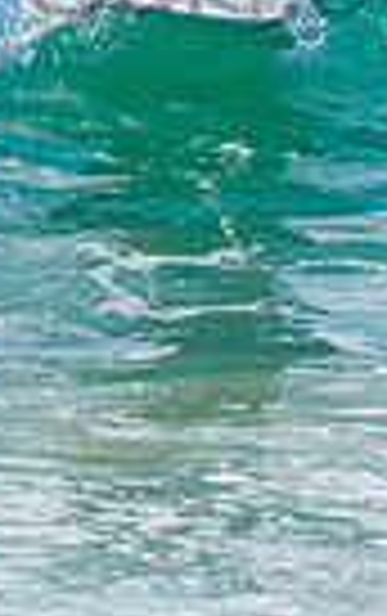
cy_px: -88
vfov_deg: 0.8
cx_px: 230
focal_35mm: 2592
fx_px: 43603
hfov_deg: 0.5
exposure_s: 1/2000
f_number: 5.6
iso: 320
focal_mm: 400
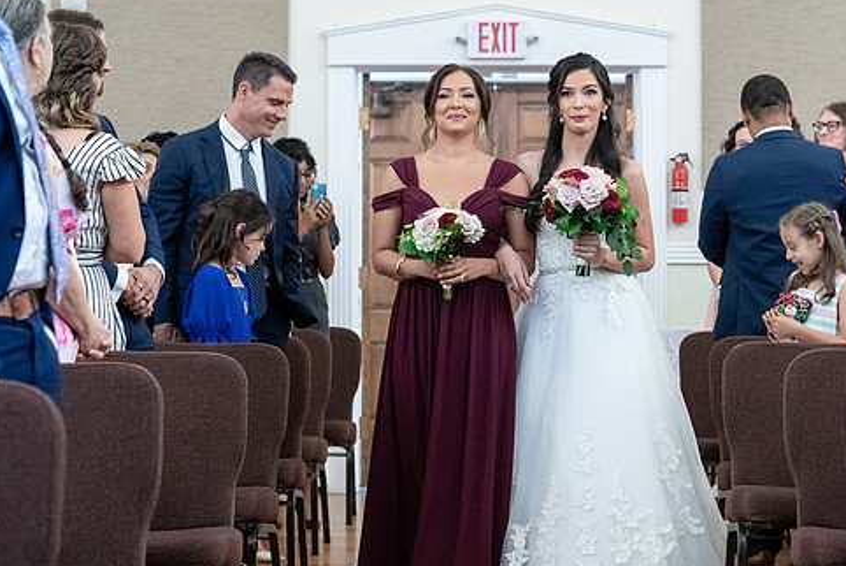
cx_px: 560
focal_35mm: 94
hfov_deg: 21.6
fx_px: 2210
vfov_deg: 14.6
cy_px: 313
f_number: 4
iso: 6400
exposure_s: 1/100
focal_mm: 70
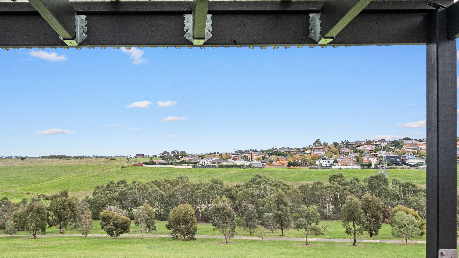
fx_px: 402
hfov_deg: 59.1
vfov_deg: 35.4
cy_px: 162
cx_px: 187
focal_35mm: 33
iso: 320
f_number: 8
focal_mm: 15
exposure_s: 1/50
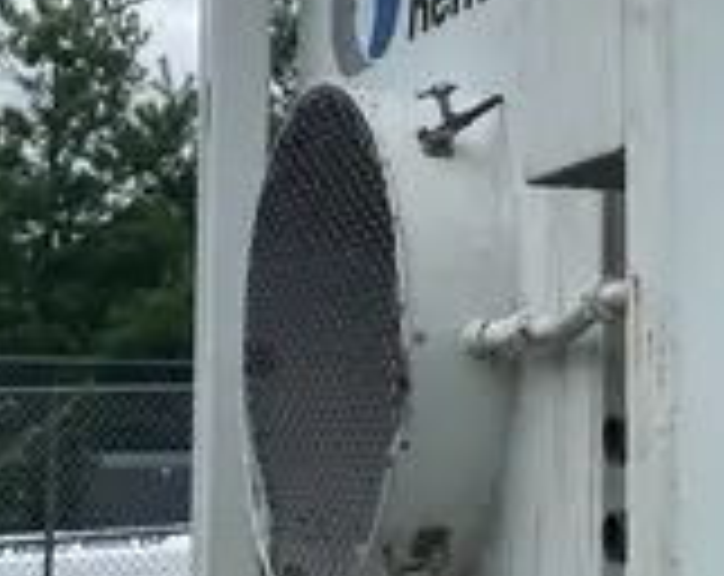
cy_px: 245
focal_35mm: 87
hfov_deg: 19.1
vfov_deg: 17.6
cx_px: 1115
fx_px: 1860
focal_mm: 4.2
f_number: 1.6
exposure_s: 1/4132
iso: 32
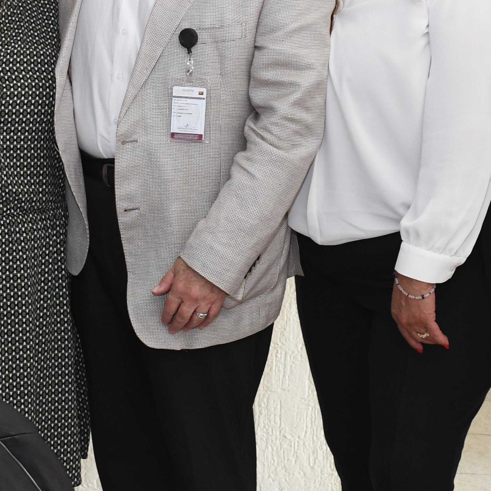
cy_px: 93
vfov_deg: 16.3
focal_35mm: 106
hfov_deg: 16.4
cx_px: 267
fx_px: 1701
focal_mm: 27
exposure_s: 1/125
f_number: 7.1
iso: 1250
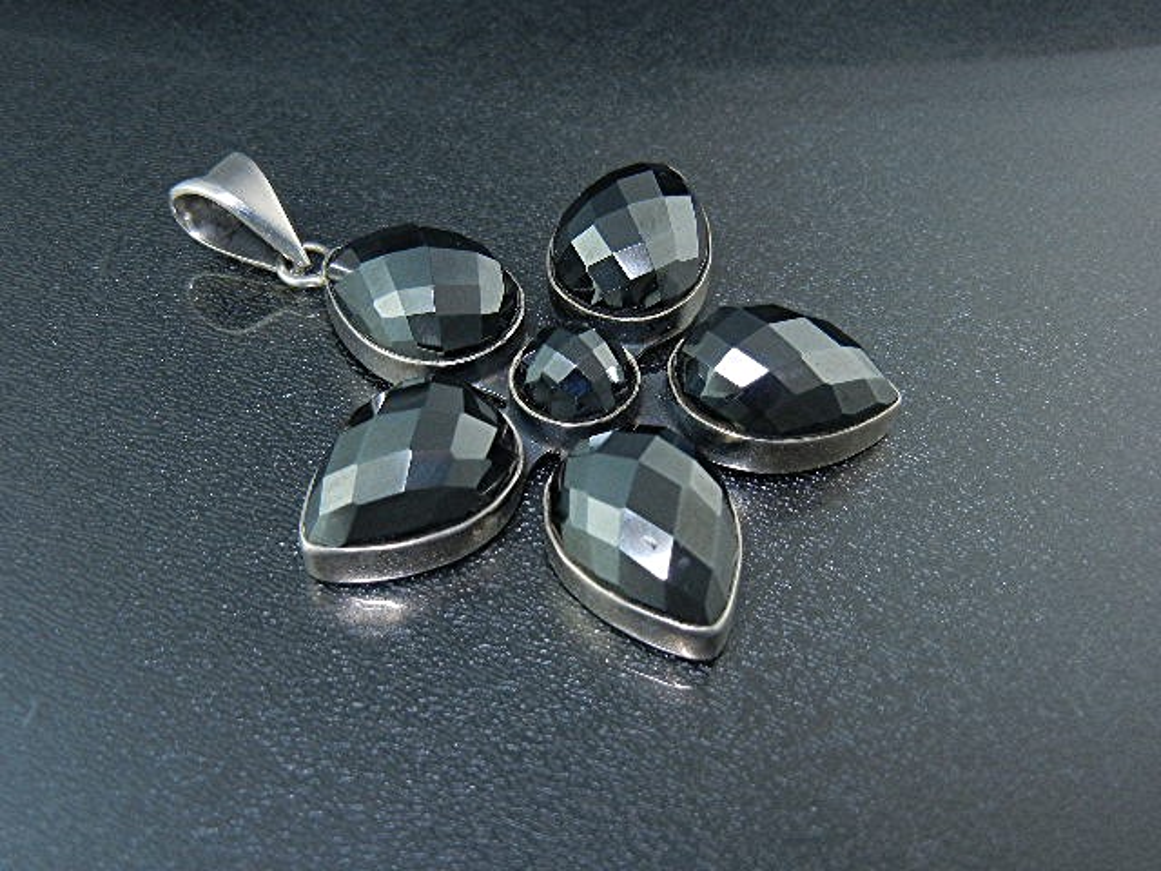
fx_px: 1509
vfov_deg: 32.2
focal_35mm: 45
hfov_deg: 42.1
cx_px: 580
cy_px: 436
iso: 200
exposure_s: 1/30
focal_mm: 8.1
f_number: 3.8
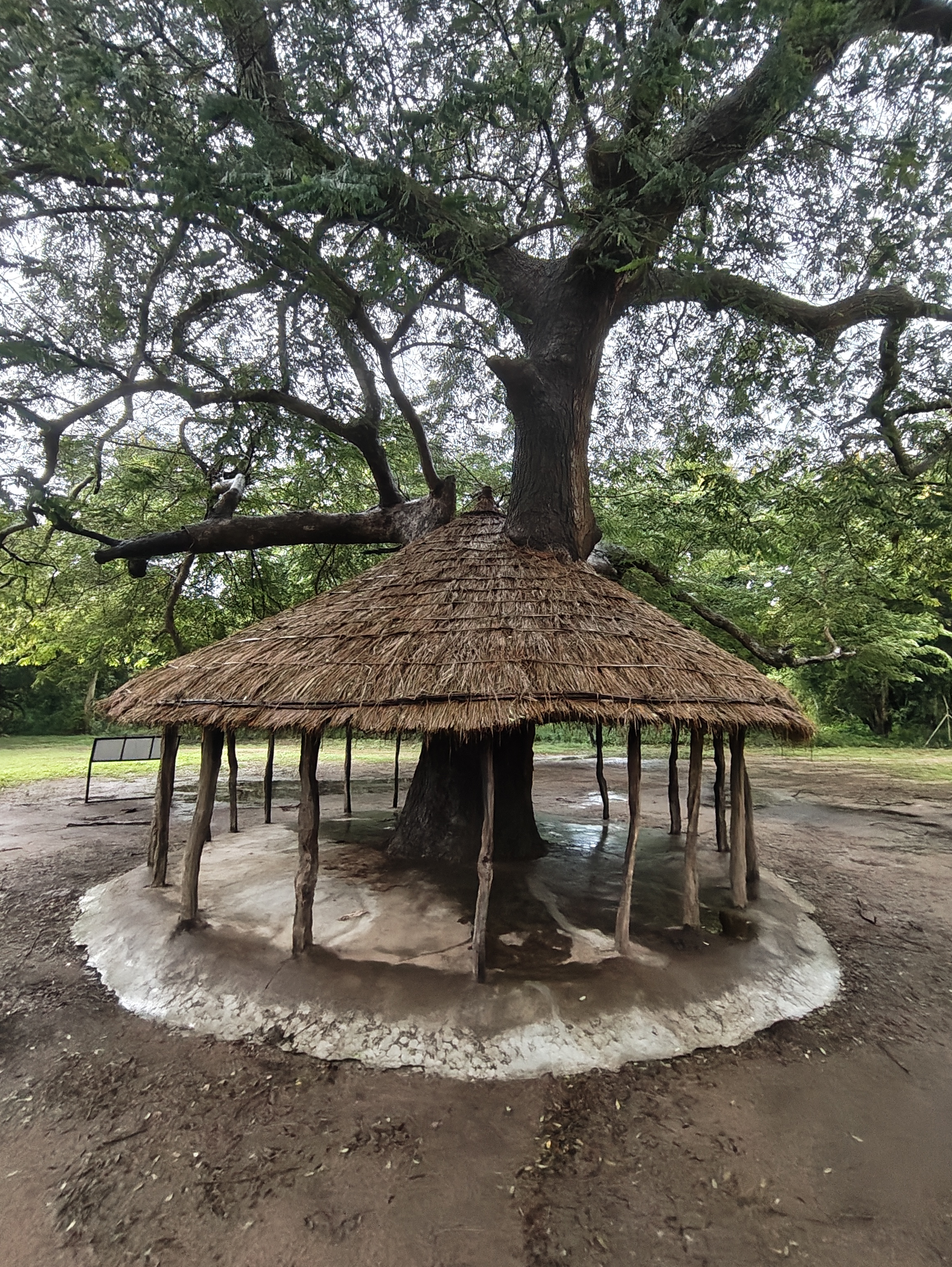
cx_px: 486
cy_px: 613
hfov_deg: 78.2
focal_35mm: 16
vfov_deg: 94.4
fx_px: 586
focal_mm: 1.64
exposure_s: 1/100
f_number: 2.2
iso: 741
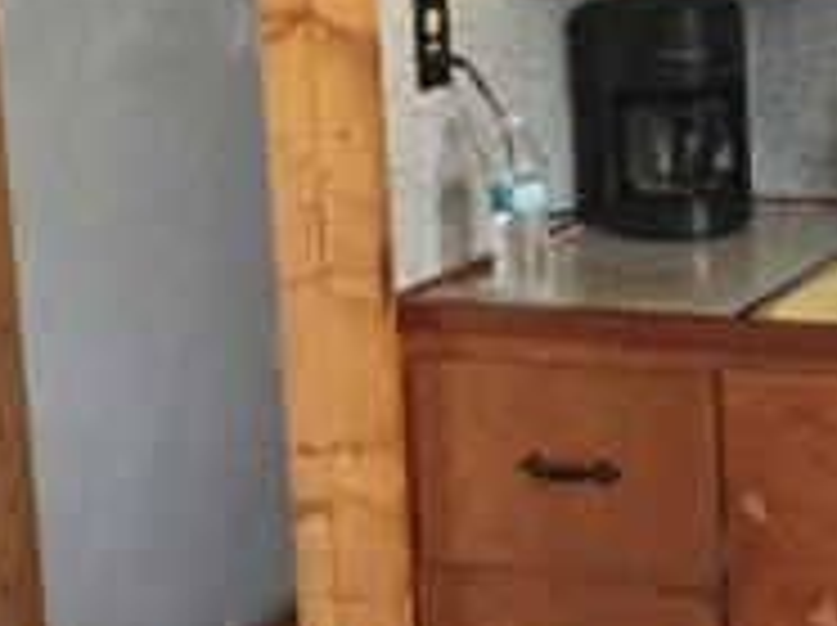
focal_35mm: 100
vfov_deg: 14.6
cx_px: 729
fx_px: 2415
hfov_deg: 19.4
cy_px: 45
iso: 125
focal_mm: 4.15
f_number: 2.2
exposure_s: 1/30
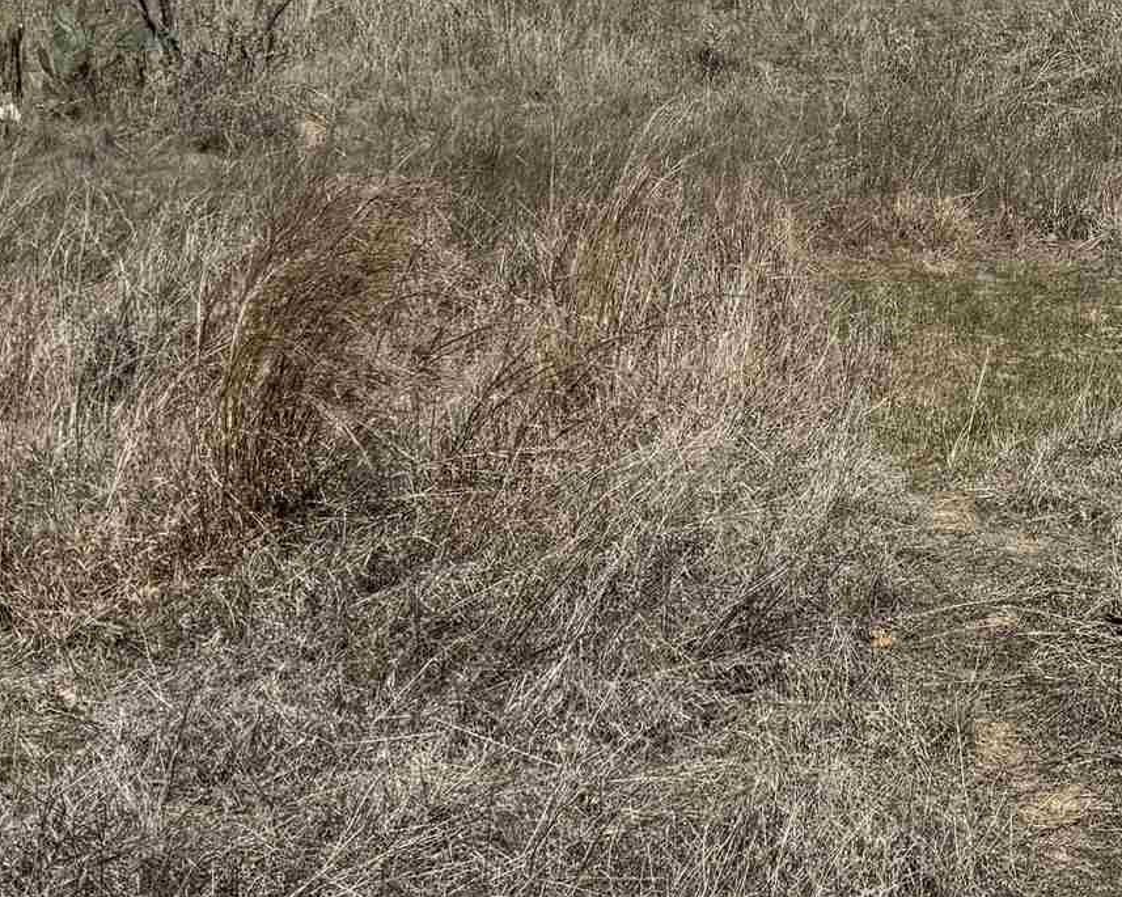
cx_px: 1185
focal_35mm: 84
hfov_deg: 21.7
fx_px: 2788
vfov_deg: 18.0
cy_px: 93
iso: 80
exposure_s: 1/6410
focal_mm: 6.76
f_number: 1.78
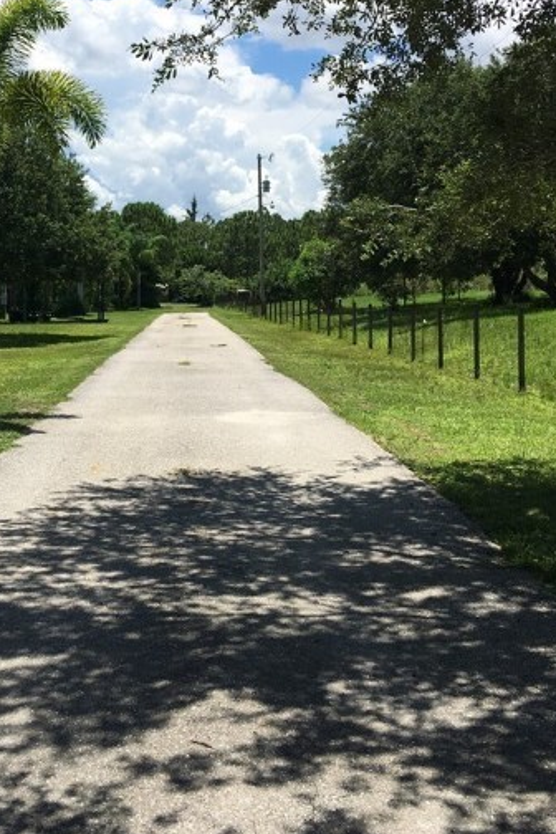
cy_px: 304
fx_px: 1066
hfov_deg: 29.1
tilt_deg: +0.5
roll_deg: +1.2
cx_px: 205
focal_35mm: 46
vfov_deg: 42.4
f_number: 2.2
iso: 25
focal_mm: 4.15
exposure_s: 1/2198
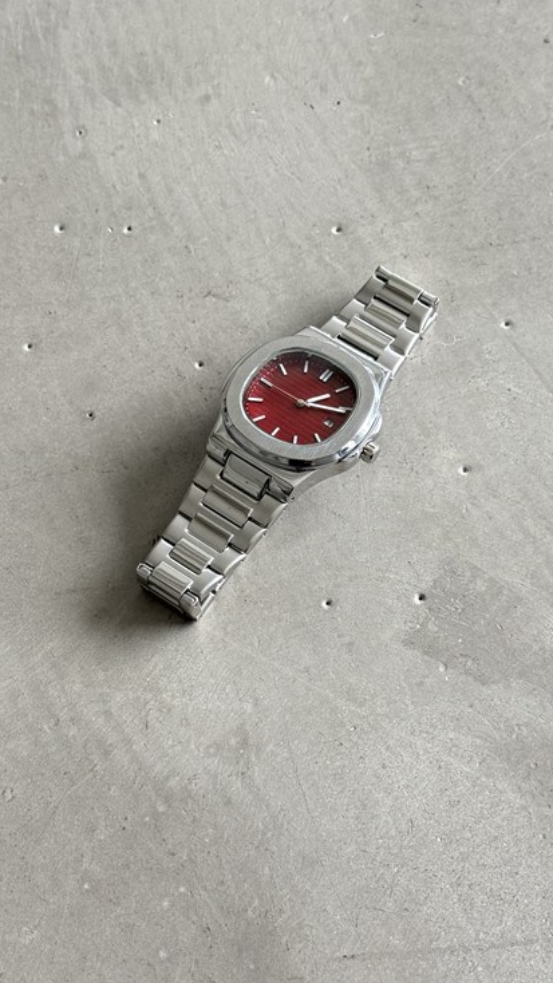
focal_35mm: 57
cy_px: 451
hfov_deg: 21.1
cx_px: 301
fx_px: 1486
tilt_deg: -61.6
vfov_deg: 36.6
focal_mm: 6.76
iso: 100
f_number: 1.78
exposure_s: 1/242
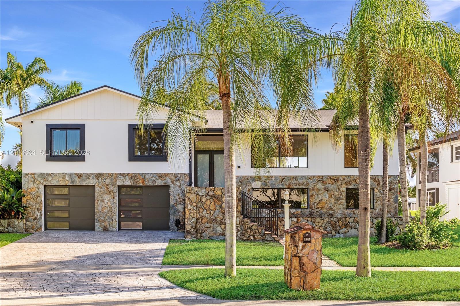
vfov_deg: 36.9
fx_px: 460
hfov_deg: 53.1
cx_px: 230
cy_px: 153
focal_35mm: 36
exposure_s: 1/125
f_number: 8
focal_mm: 24
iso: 80
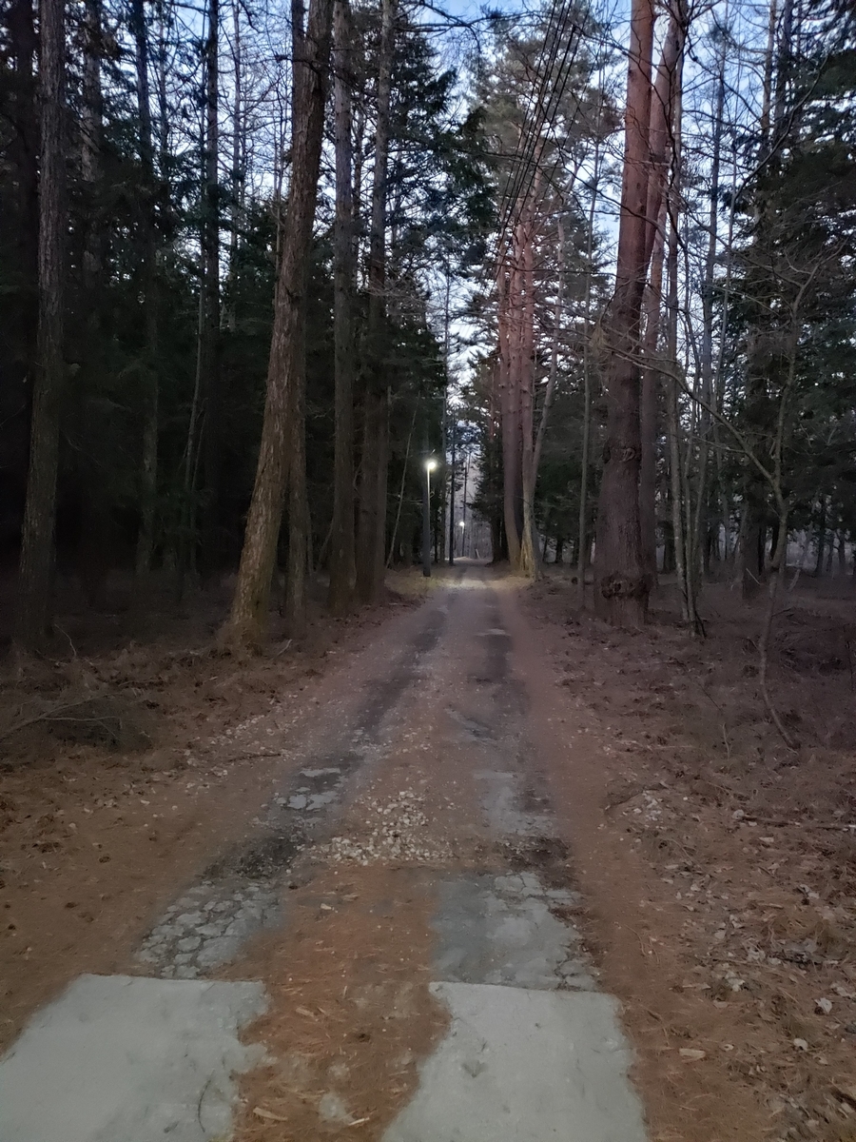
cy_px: 571
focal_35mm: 26
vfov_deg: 67.3
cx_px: 428
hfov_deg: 53.1
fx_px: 857
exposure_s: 1/10
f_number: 1.5
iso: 1250
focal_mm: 4.3
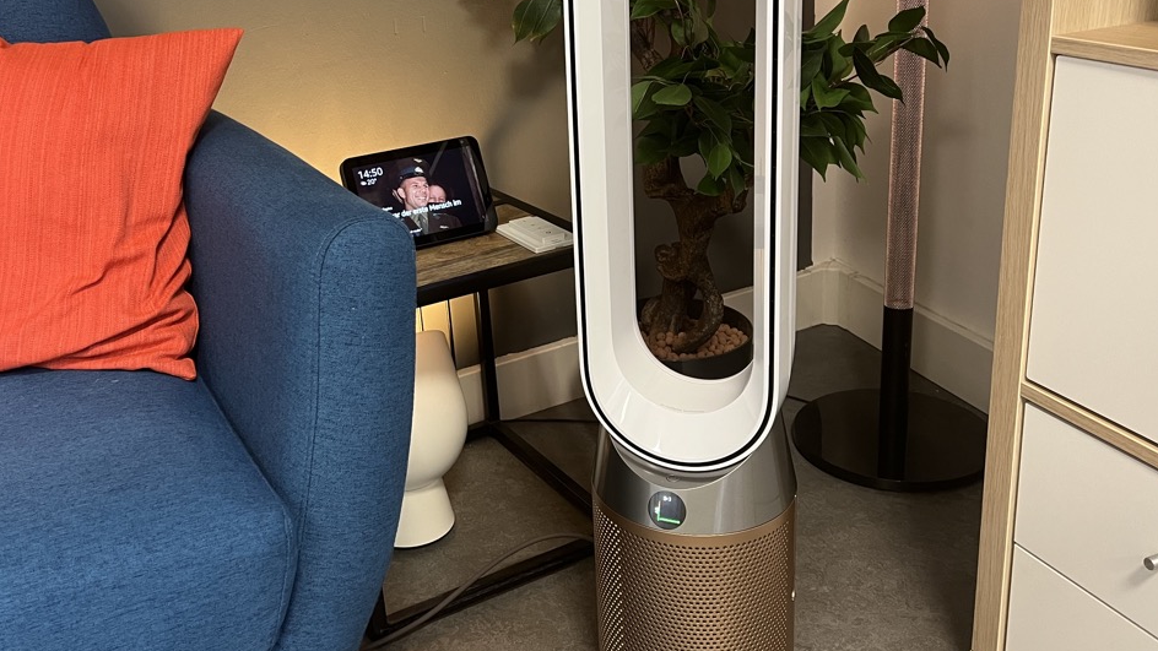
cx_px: 439
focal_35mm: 36
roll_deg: +4.7
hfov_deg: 54.7
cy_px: 219
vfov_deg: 32.6
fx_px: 1105
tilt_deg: -18.2
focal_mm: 5.7
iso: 200
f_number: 1.5
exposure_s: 1/50
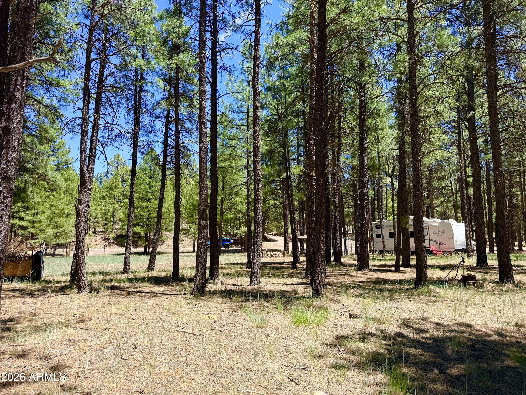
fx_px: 365
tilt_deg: +8.7
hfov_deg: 71.6
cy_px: 198
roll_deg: +0.2
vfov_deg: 56.8
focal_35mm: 24
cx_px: 263
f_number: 1.78
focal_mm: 6.76
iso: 80
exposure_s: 1/1727
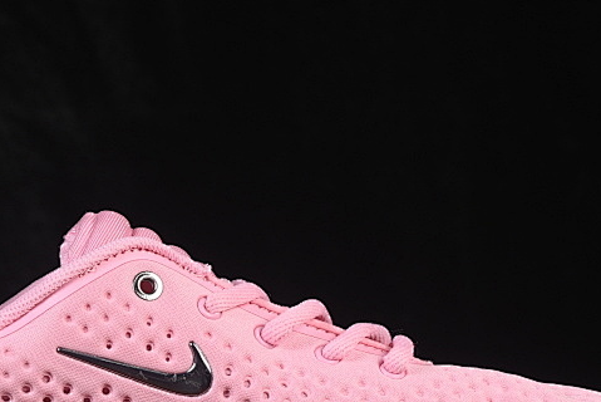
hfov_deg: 12.1
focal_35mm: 169
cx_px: 191
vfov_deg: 8.1
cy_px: 313
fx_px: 2823
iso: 160
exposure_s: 1/80
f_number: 8
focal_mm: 50
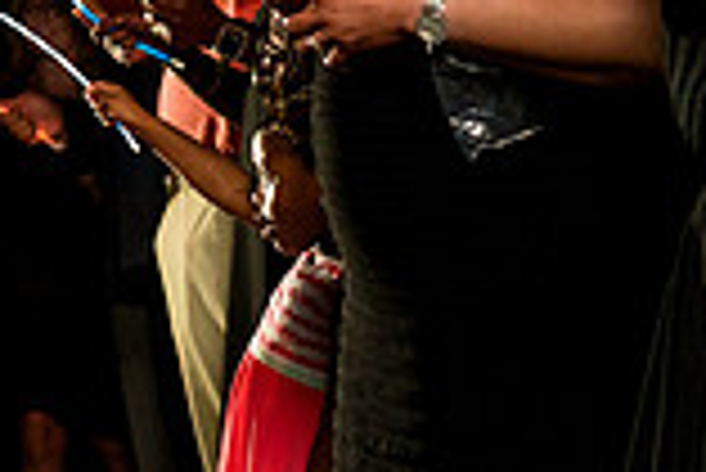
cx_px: -668
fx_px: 2827
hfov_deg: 12.6
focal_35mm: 144
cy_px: 182
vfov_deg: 9.5
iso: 2000
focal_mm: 35
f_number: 2
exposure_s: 1/100
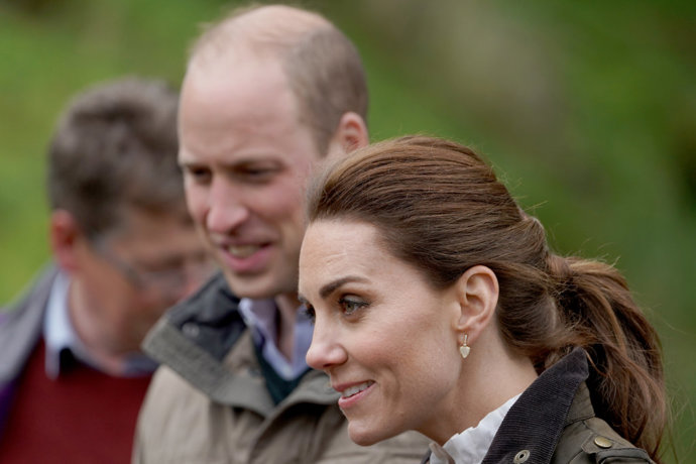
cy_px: 232
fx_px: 6553
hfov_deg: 6.1
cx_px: 348
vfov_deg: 4.1
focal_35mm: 339
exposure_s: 1/1600
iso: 1000
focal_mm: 339
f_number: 6.3
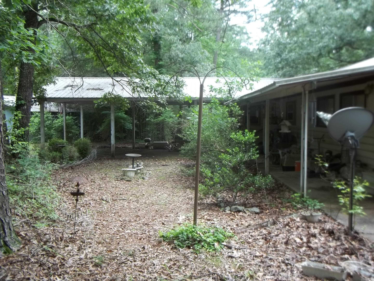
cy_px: 140
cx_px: 187
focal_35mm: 33
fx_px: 357
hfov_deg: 55.4
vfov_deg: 42.9
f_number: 3.3
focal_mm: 5.9
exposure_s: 1/60
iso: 64
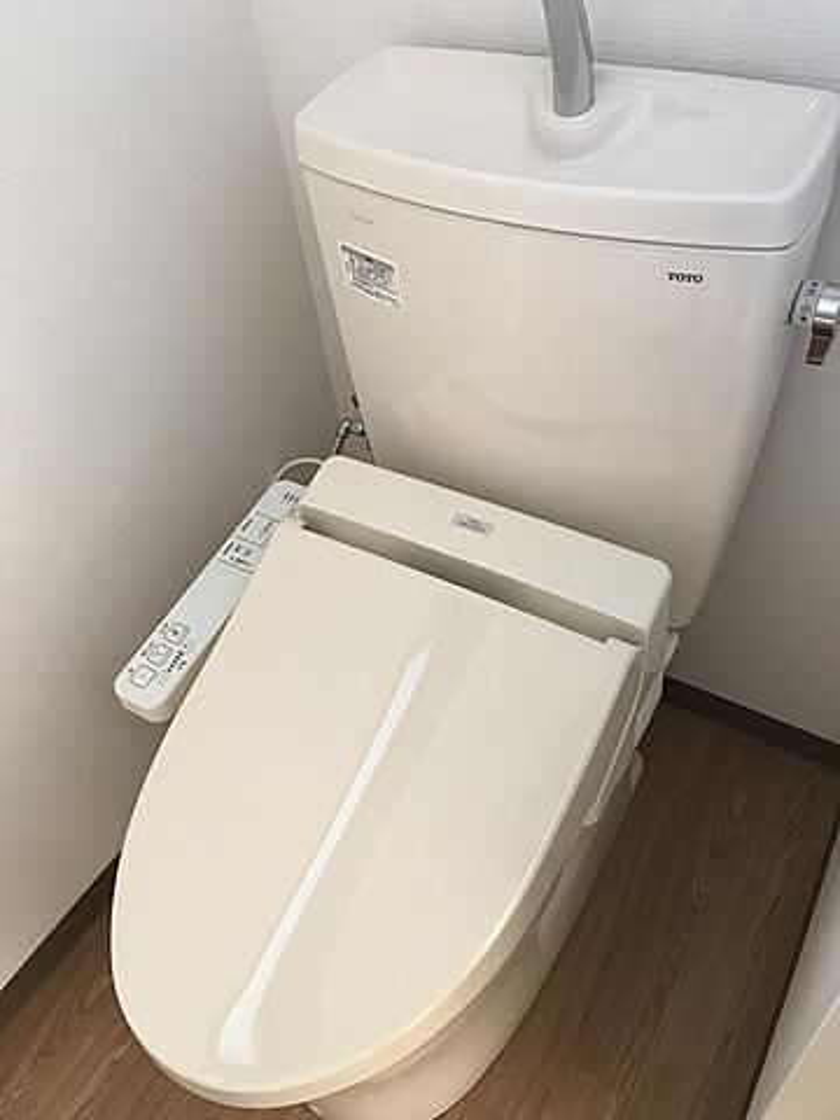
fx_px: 906
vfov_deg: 63.4
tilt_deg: -45.5
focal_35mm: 28
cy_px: 560
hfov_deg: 49.7
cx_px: 420
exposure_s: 1/15
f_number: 1.8
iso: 40
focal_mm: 3.99
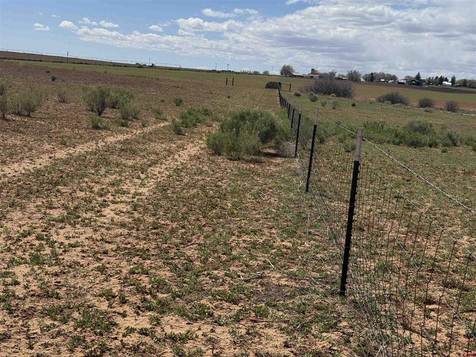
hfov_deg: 39.7
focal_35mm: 48
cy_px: 178
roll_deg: -4.8
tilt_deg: -10.9
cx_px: 238
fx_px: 660
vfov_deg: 30.3
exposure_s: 1/7937
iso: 64
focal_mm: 6.76
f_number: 1.78
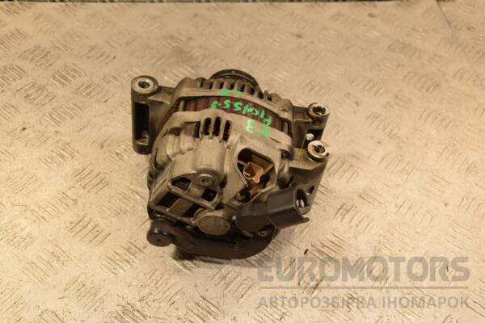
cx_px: 242
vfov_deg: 29.9
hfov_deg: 43.6
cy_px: 162
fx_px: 606
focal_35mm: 45
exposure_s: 1/160
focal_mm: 30
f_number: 6.3
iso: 800
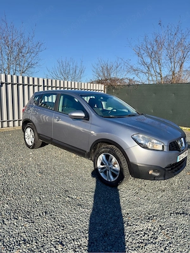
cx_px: 95
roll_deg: -1.4
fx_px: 176
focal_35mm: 24
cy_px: 126
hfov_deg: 56.8
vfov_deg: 71.6
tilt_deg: -9.8
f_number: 1.78
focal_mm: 6.86
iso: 100
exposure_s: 1/4854
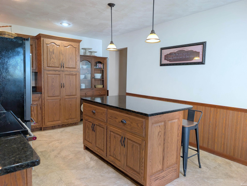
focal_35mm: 24
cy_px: 93
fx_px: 171
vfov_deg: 56.9
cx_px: 124
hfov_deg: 71.5
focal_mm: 6.9
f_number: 1.68
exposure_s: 1/30
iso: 41
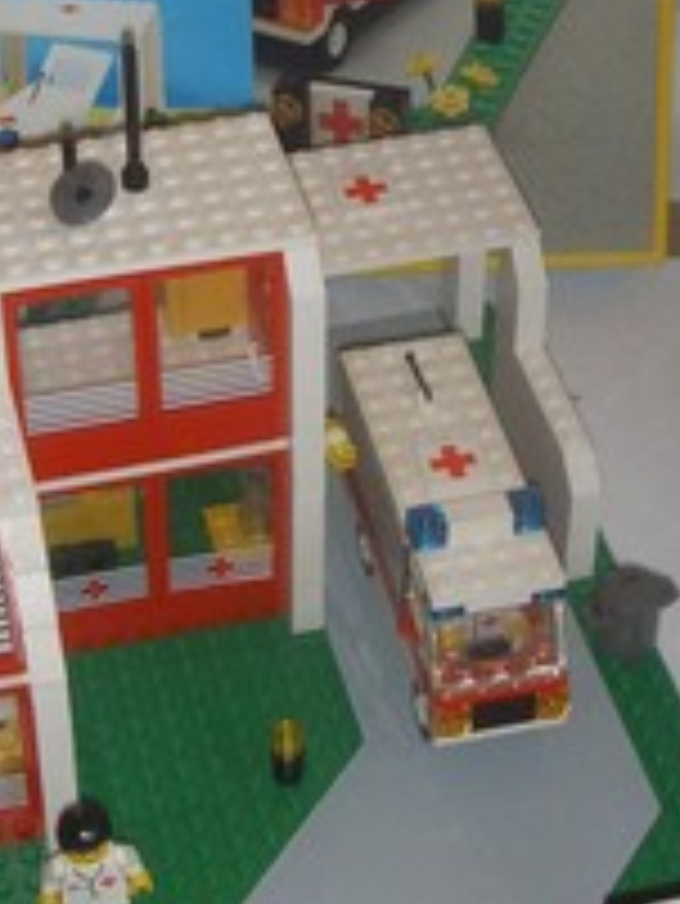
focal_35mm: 93
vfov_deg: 20.9
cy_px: 216
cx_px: 198
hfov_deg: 15.9
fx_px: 2433
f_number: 3.5
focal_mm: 6.6
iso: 100
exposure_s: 1/45
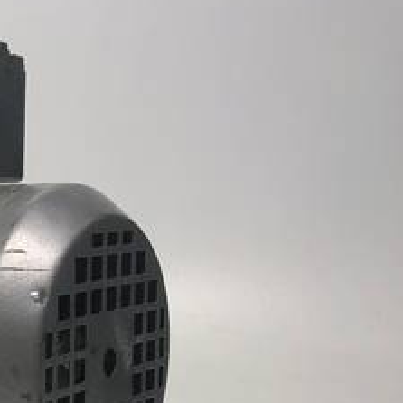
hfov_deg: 21.3
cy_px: 412
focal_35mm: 71
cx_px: -161
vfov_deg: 23.2
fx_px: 935
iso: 25
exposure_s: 1/50
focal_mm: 4
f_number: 1.8
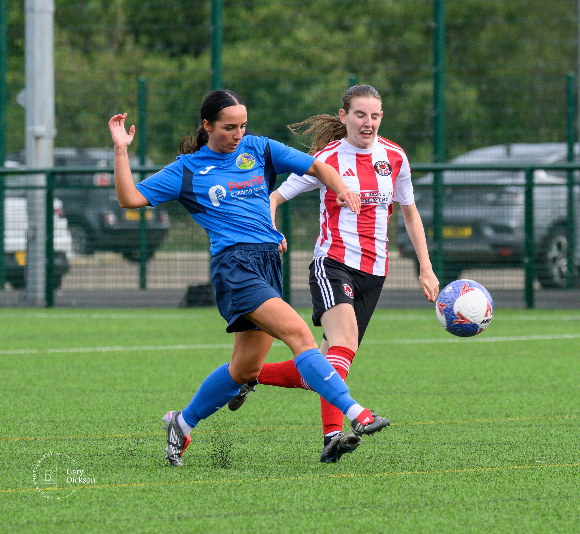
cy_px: 171
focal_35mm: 563
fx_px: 10254
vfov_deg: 3.0
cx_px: 352
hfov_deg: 3.2
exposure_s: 1/2000
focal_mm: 230
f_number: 5
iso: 800
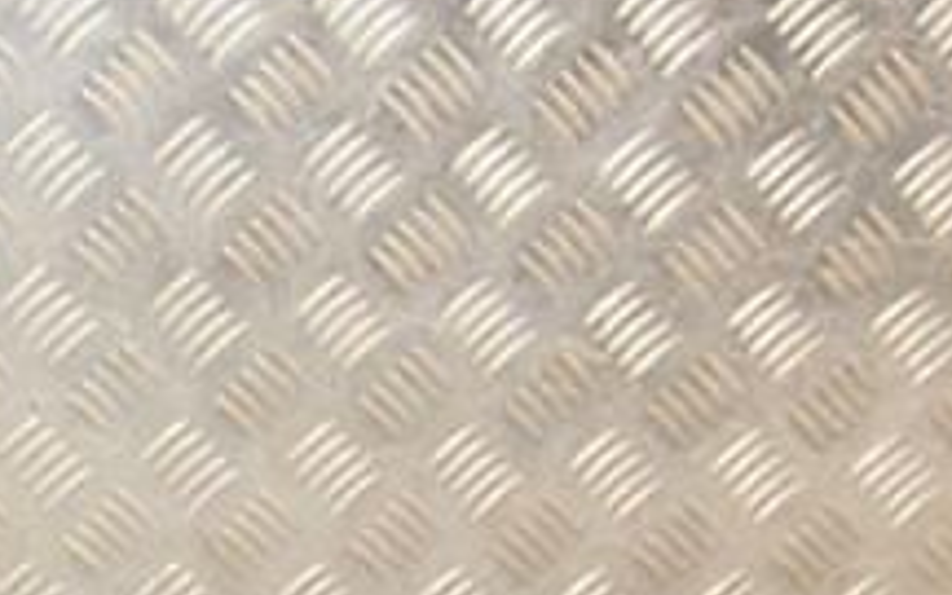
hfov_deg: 17.2
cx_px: 66
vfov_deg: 10.8
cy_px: 740
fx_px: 3087
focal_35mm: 119
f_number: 5.6
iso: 800
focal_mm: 28
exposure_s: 1/200
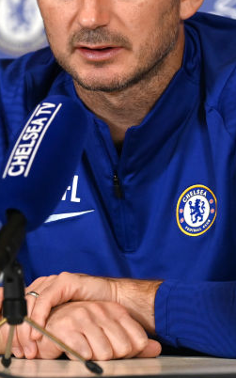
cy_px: 100
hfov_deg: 3.1
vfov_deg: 4.9
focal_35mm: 428
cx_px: 65
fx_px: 4408
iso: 3200
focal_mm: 165
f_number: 2.8
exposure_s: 1/500
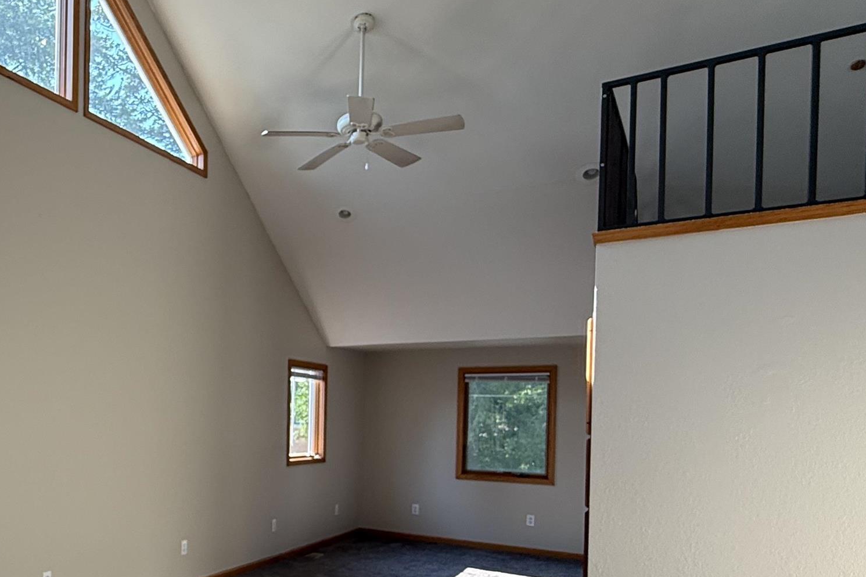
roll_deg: +0.3
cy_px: 422
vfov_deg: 42.5
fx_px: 722
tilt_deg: +0.4
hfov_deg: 55.1
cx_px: 112
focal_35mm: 30
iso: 80
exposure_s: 1/99
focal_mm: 2.22
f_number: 2.2
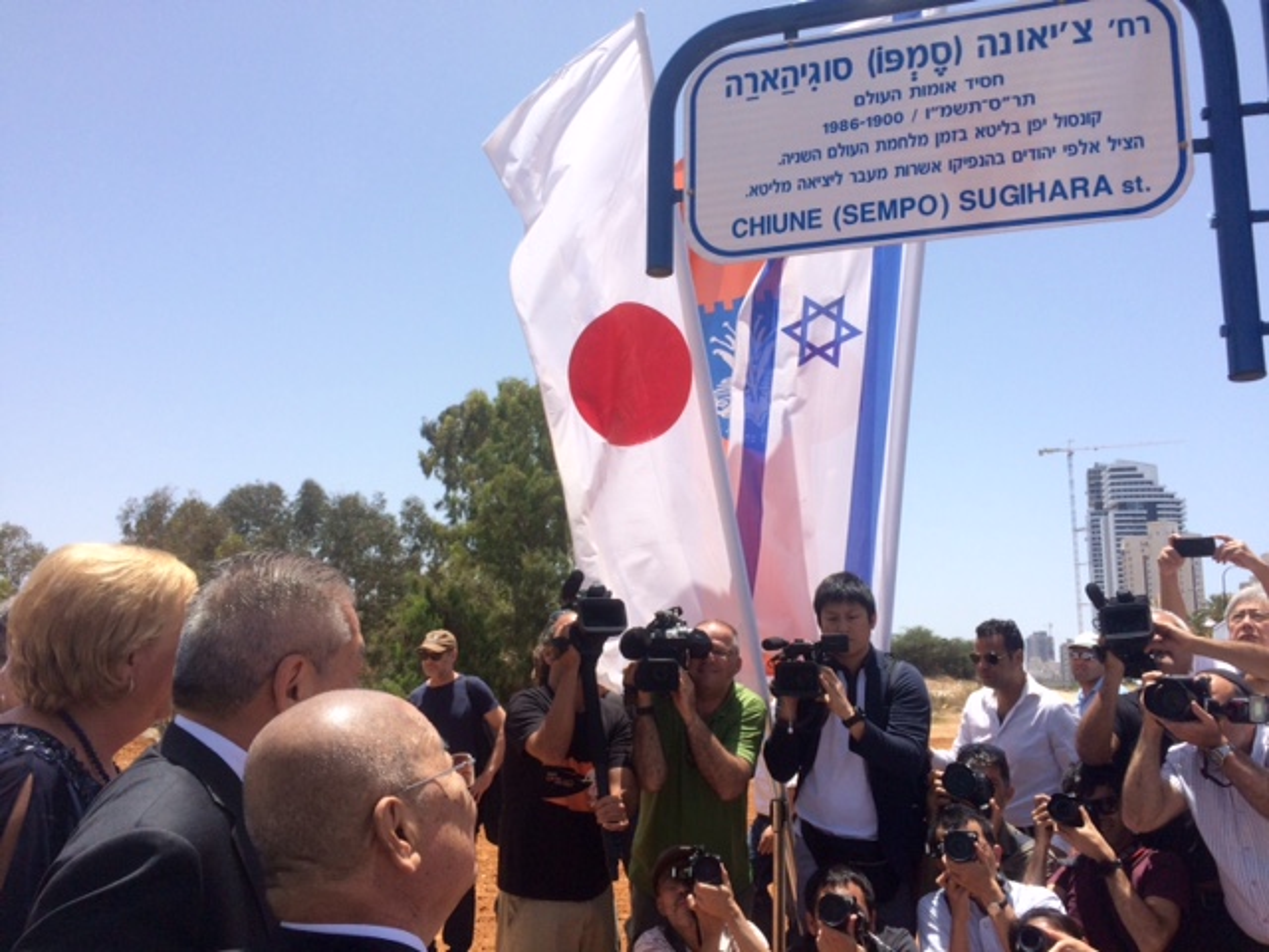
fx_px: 1063
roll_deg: -0.9
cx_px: 634
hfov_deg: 61.7
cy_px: 476
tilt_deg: +10.8
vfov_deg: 48.2
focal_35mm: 29
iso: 32
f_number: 2.2
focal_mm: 4.15
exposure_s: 1/2283
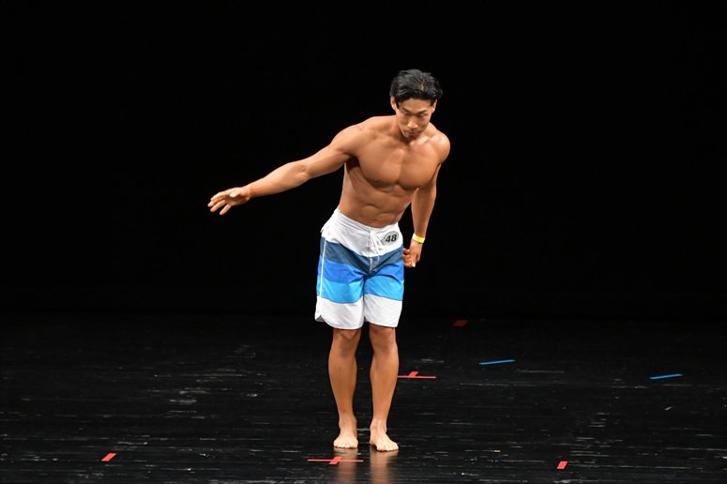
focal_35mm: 300
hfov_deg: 6.9
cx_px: 364
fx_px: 6055
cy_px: 242
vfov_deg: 4.6
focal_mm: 200
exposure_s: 1/400
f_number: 5.6
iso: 3200
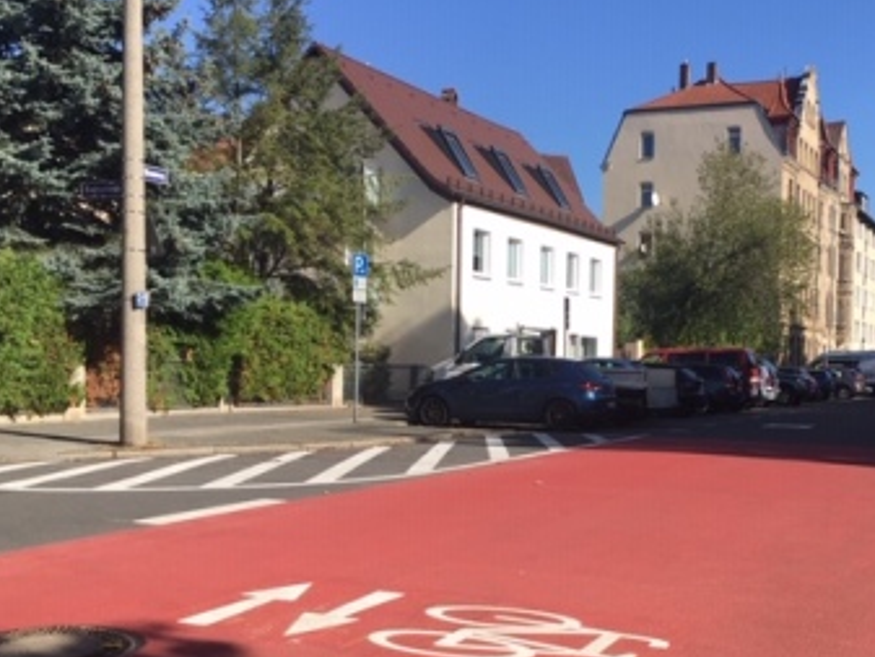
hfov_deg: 43.3
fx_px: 1087
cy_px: 404
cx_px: 576
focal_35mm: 43
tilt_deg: -3.3
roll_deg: -0.7
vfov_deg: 33.5
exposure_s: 1/1221
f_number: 2.2
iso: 25
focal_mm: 4.15
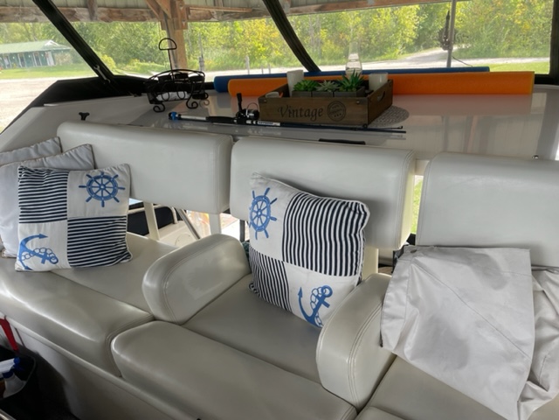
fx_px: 420
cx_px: 280
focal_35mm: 26
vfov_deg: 53.1
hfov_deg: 67.3
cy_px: 210
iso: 32
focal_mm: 4.2
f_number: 1.6
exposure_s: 1/171
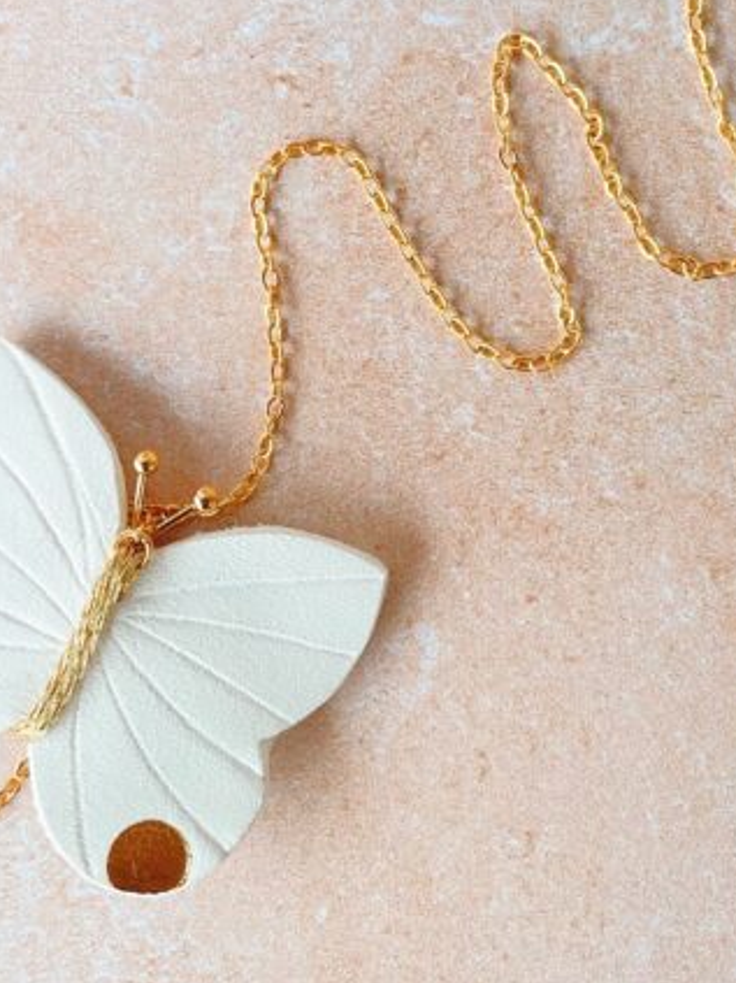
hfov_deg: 23.2
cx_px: 436
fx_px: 1787
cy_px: 172
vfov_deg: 29.9
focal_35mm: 63
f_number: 1.6
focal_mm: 4.2
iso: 32
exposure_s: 1/287
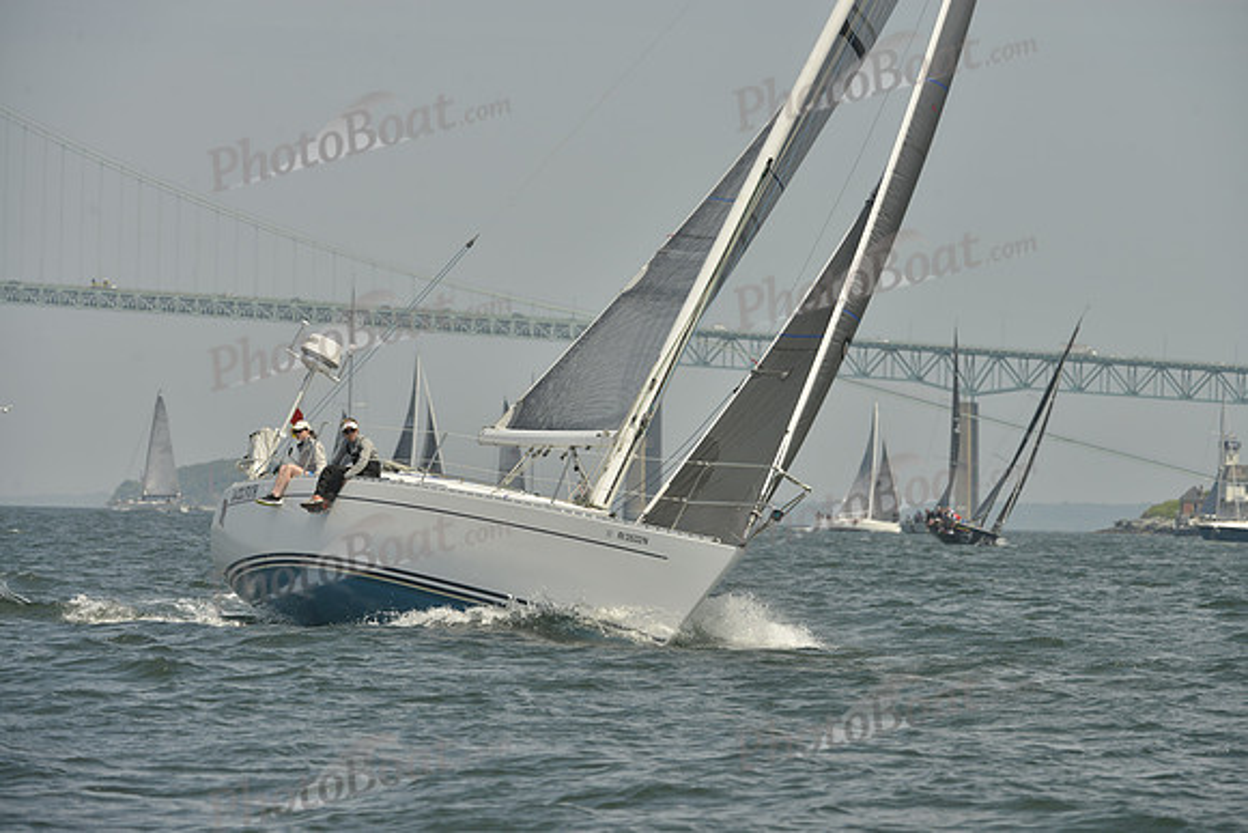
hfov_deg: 8.2
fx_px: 8668
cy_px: 416
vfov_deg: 5.5
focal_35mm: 250
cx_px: 624
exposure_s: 1/1000
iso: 280
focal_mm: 250
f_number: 9
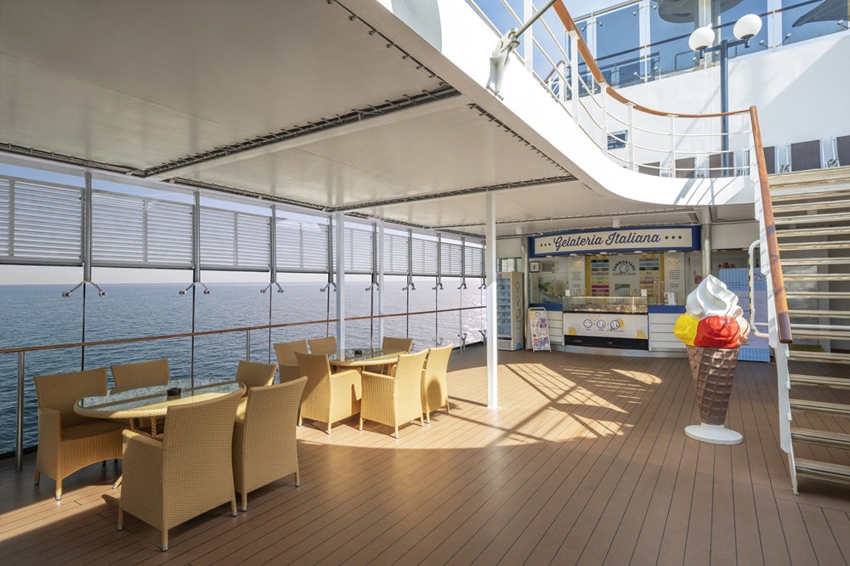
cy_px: 283
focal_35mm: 20
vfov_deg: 61.9
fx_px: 472
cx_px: 425
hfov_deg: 84.0
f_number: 11
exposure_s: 1/60
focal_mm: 20
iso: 200
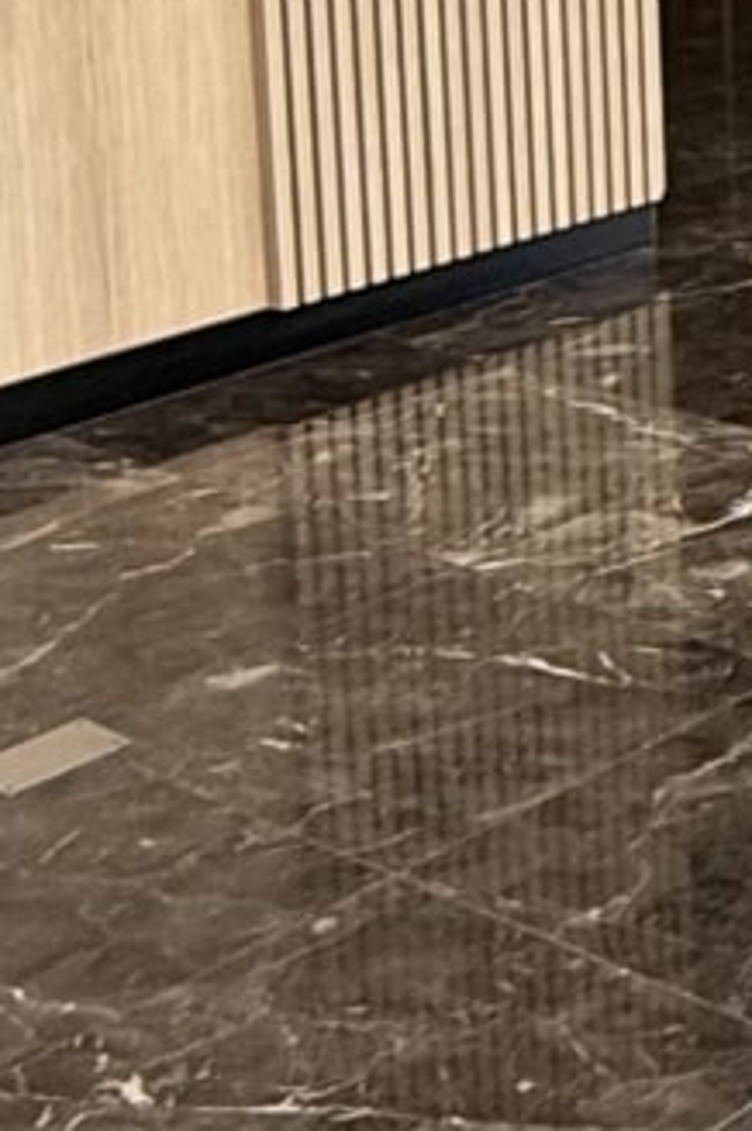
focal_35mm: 91
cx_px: 1238
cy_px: -79
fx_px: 2857
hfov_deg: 13.8
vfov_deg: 21.4
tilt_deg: -9.1
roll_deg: +0.1
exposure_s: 1/99
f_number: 2.2
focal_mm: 2.22
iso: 160
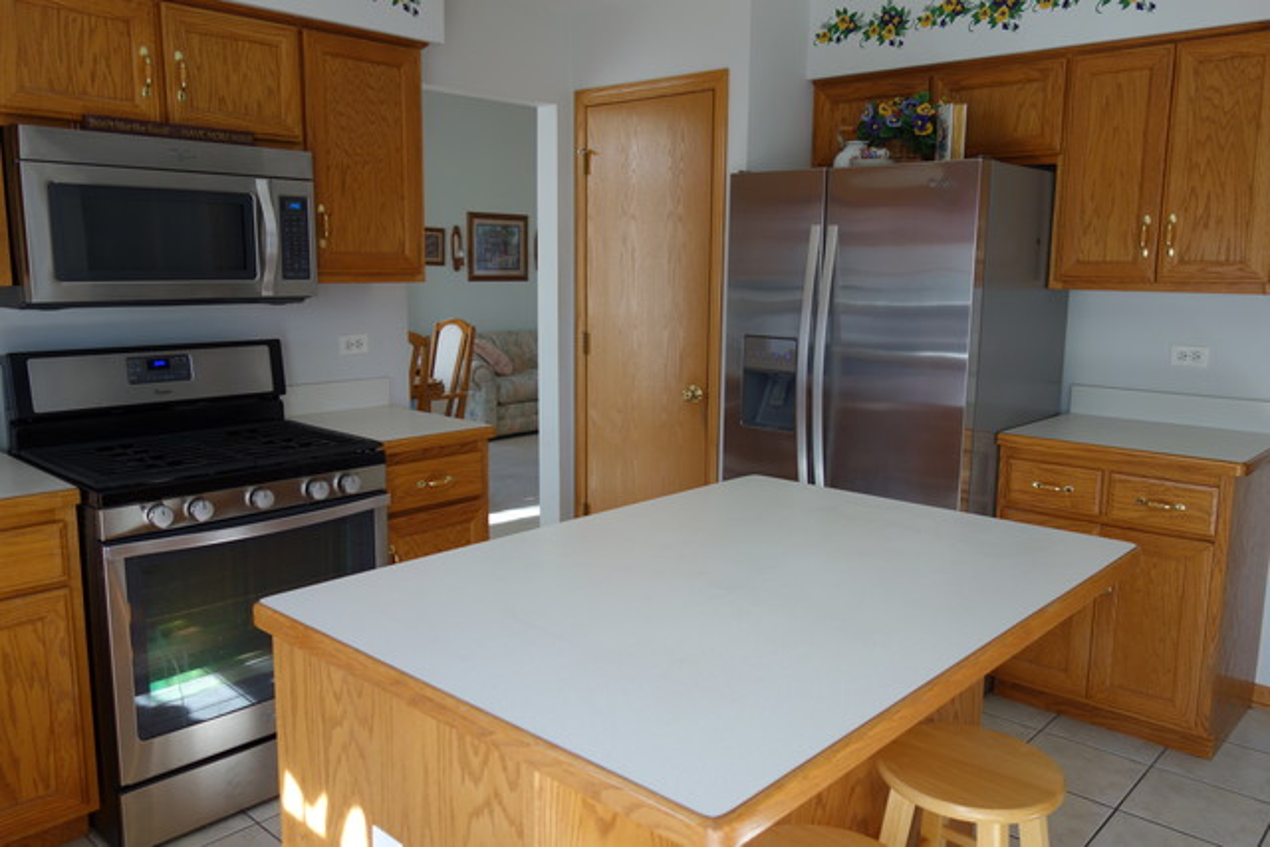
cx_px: 635
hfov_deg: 65.5
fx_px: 988
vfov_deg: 46.4
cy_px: 424
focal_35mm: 28
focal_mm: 10.4
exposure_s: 1/100
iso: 125
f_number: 2
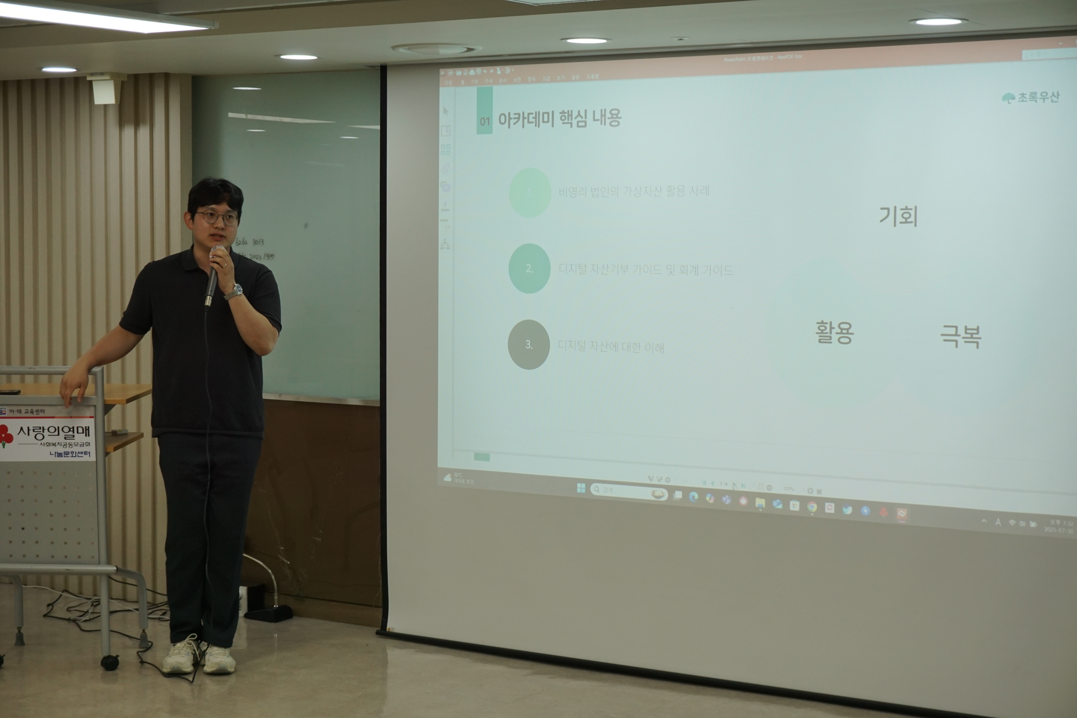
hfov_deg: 31.9
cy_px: 359
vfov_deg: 21.6
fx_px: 1885
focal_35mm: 63
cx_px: 538
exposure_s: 1/160
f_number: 5.6
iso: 500
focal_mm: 42
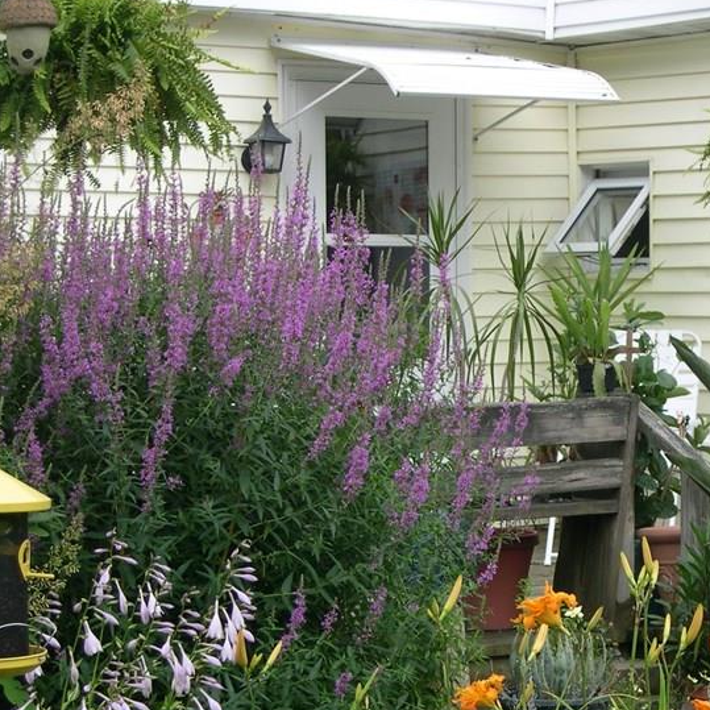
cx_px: 609
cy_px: 449
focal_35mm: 121
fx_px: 2808
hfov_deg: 14.3
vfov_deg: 14.4
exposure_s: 1/109
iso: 100
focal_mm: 15.3
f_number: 3.8
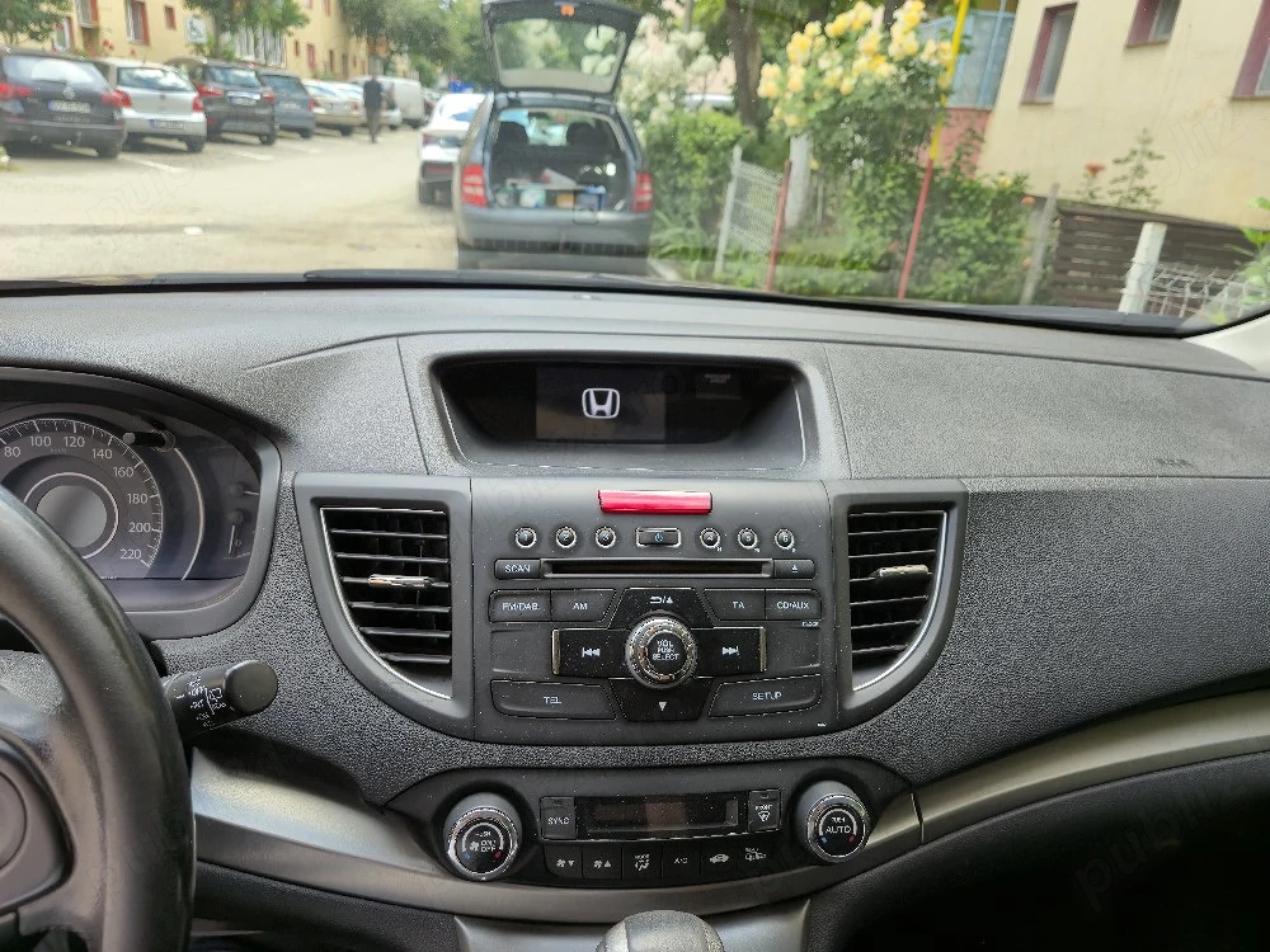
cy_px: 476
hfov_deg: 73.9
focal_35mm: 23
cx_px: 635
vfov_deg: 58.9
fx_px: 844
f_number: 1.8
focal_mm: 5.4
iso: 25
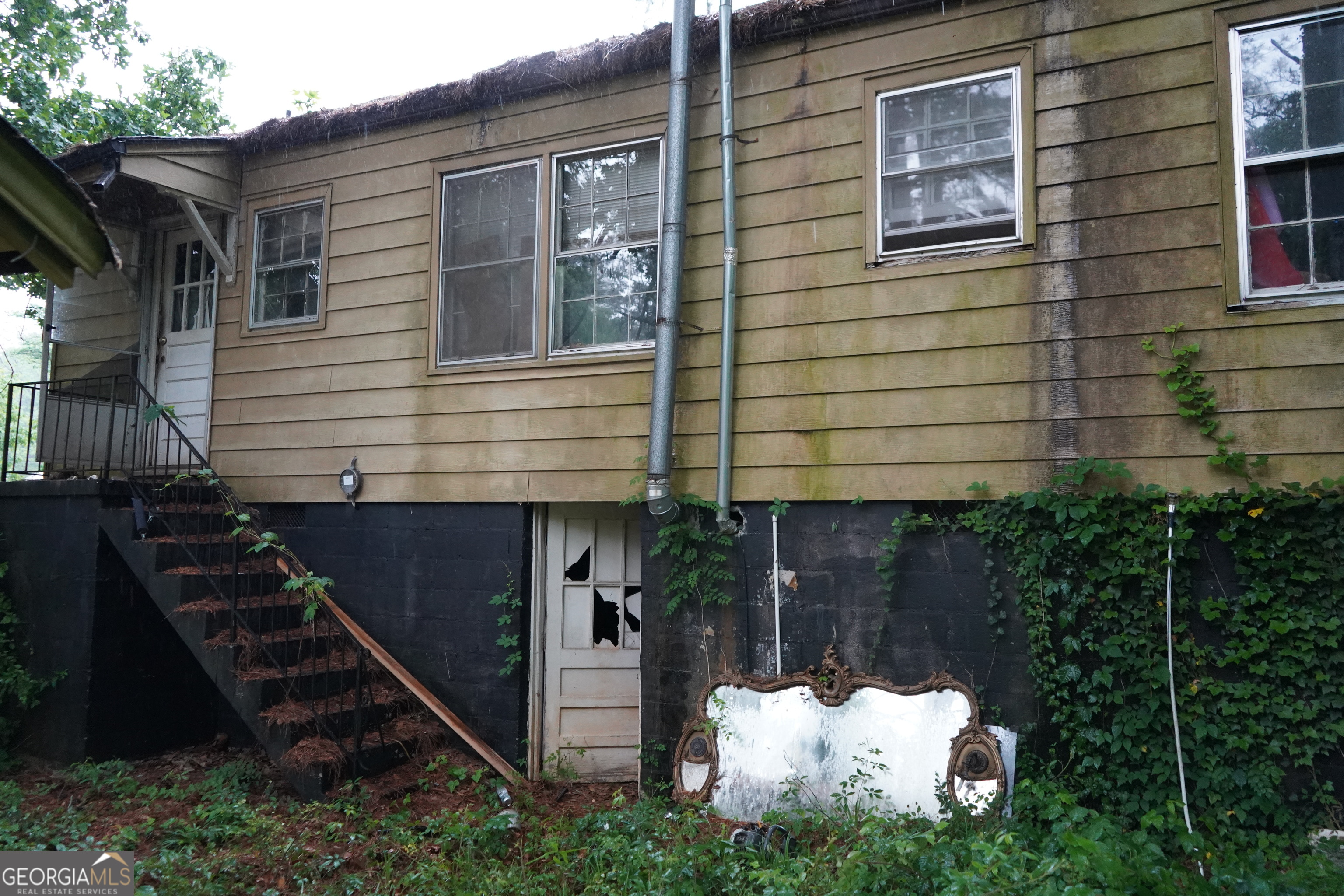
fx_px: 1045
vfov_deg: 46.4
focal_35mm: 28
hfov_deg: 65.5
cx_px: 672
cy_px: 448
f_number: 3.5
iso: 5000
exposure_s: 1/160
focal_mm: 28
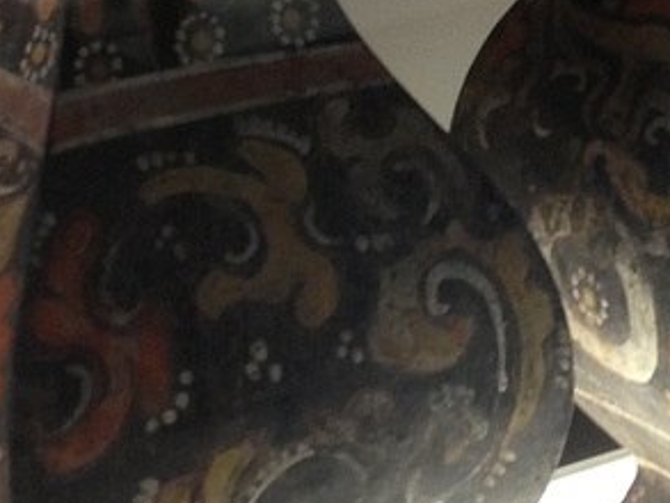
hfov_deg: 10.3
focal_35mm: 191
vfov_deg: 7.7
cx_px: 615
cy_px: -105
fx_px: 3698
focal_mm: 4.28
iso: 80
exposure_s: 1/20
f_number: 2.4
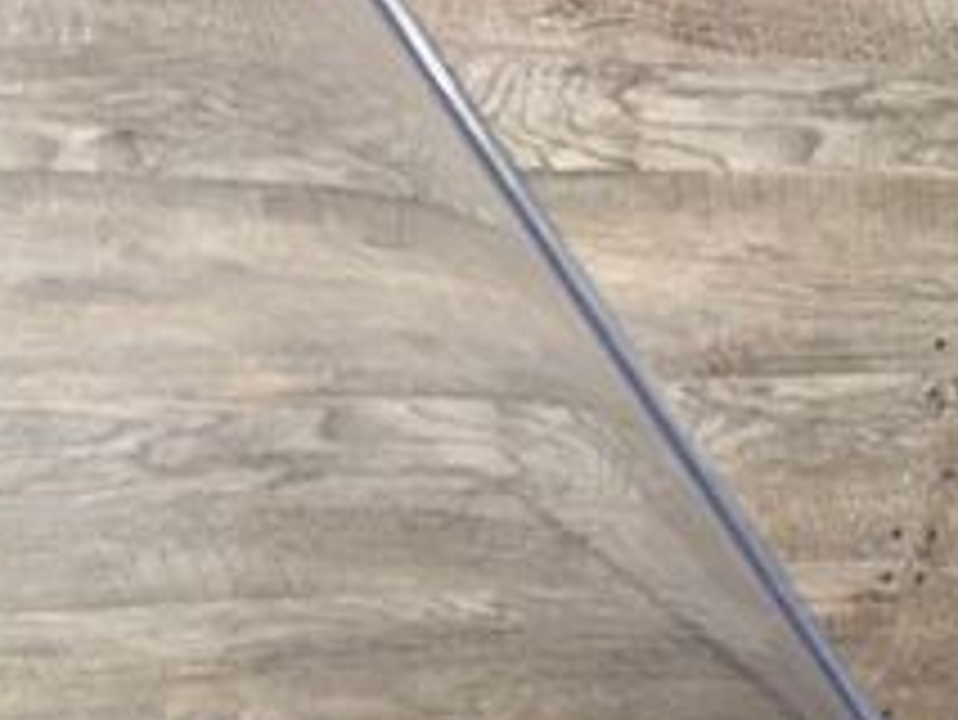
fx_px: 1994
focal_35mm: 72
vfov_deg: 19.0
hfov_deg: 22.8
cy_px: 927
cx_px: -409
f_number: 1.78
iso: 64
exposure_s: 1/21
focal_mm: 6.76
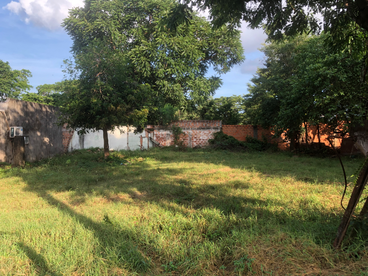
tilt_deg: +0.2
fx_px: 298
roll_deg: -1.7
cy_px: 138
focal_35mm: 28
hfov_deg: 63.4
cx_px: 184
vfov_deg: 49.7
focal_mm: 3.99
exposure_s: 1/322
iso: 20
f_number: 1.8
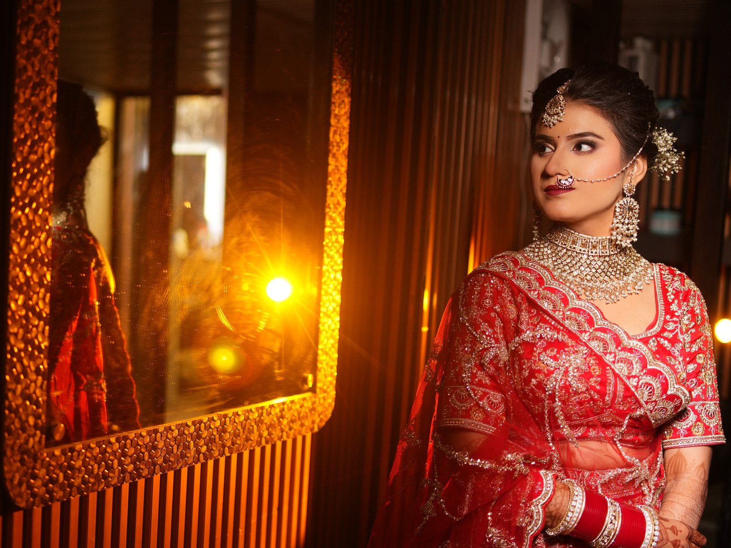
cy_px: 326
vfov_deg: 27.5
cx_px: 259
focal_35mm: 53
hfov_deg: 35.9
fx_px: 1119
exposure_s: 1/160
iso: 800
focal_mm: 35
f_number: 1.4
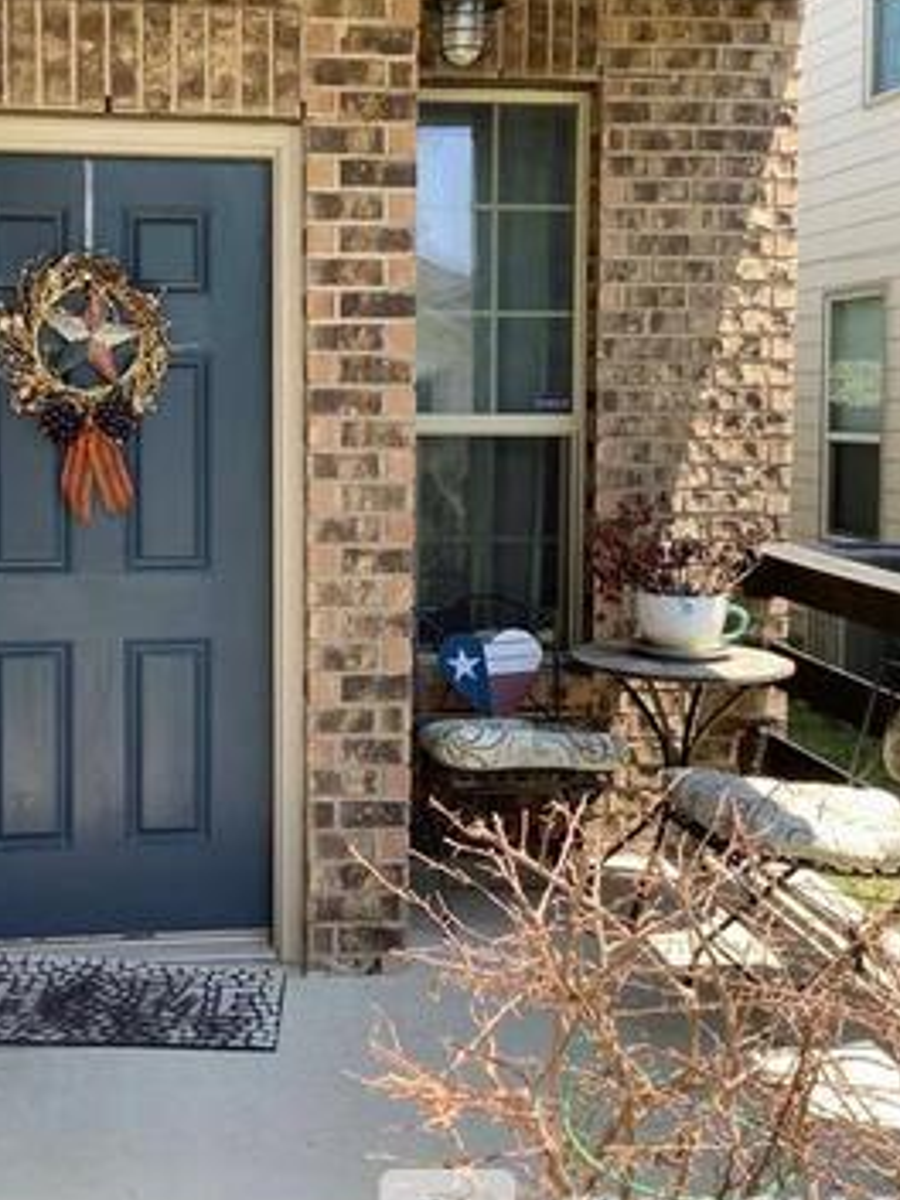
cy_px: 453
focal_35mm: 44
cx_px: 291
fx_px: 1525
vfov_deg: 42.6
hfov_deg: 32.6
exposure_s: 1/155
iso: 25
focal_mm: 3.3
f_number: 2.4
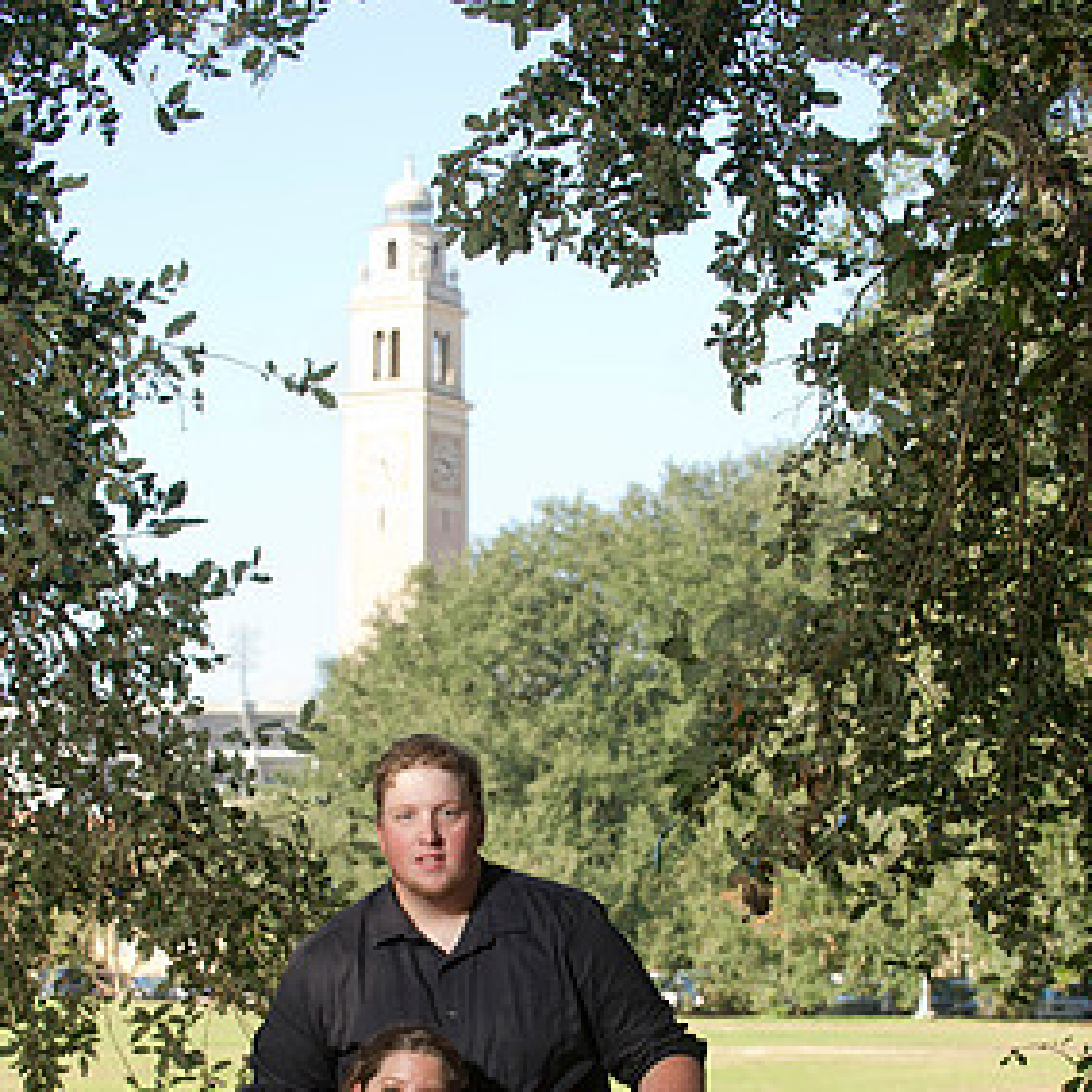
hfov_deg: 16.6
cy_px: 854
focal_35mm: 105
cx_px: 548
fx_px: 3747
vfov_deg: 16.5
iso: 320
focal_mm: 78
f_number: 5.6
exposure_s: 1/200
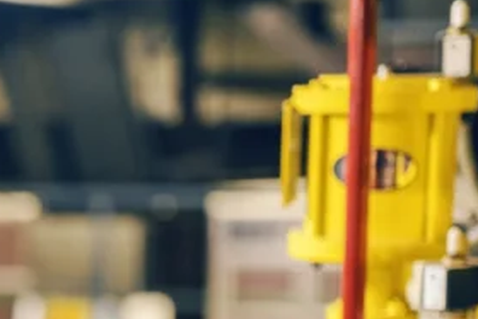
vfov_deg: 10.4
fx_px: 1700
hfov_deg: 15.5
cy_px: 482
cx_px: -80
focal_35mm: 128
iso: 500
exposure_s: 1/100
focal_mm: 35
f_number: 1.4
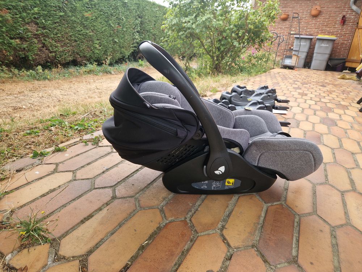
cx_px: 181
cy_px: 136
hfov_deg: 73.9
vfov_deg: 58.9
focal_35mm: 23
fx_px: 241
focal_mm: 5.4
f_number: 1.8
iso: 50
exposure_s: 1/180
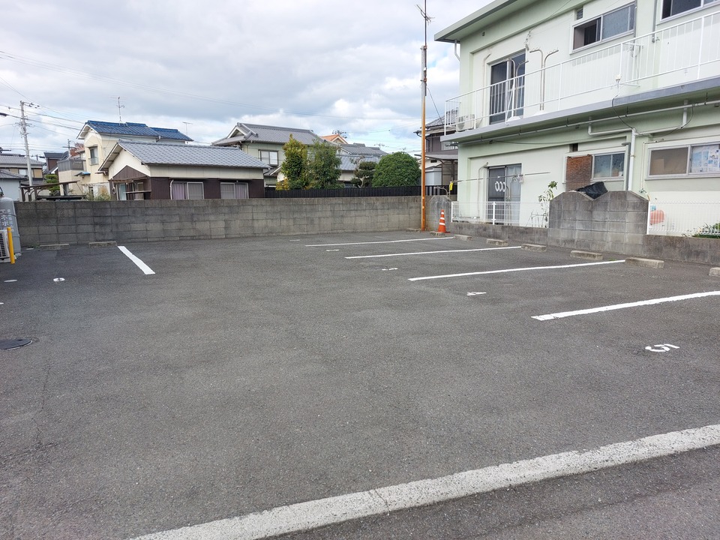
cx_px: 360
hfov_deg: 71.6
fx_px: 499
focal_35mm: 24
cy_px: 270
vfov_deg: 56.8
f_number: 1.8
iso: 25
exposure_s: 1/453
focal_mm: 5.23
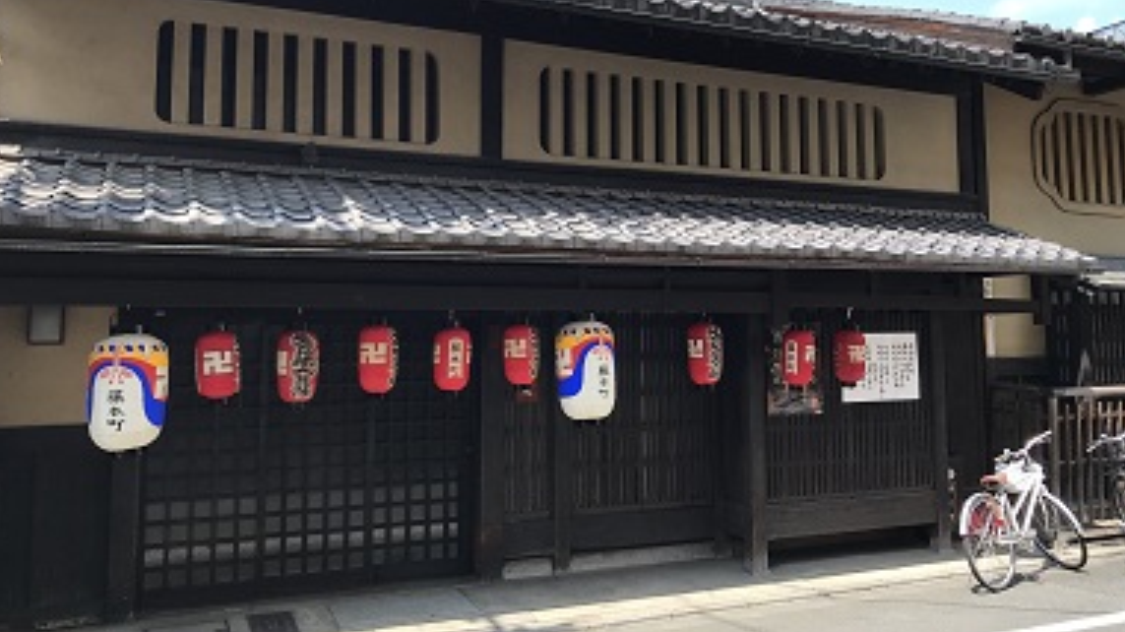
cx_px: 576
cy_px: 272
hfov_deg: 61.0
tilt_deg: +5.2
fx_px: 954
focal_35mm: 32
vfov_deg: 36.6
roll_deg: +0.3
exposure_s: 1/785
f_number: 1.8
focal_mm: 3.99
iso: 20
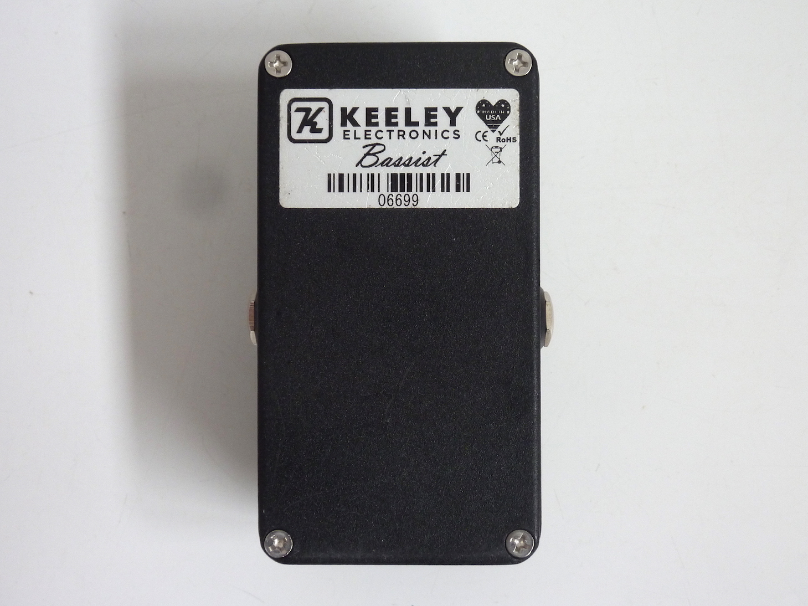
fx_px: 1284
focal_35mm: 55
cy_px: 303
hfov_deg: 34.9
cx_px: 404
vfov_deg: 26.6
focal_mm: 9.1
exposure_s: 1/15
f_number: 3.9
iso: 200
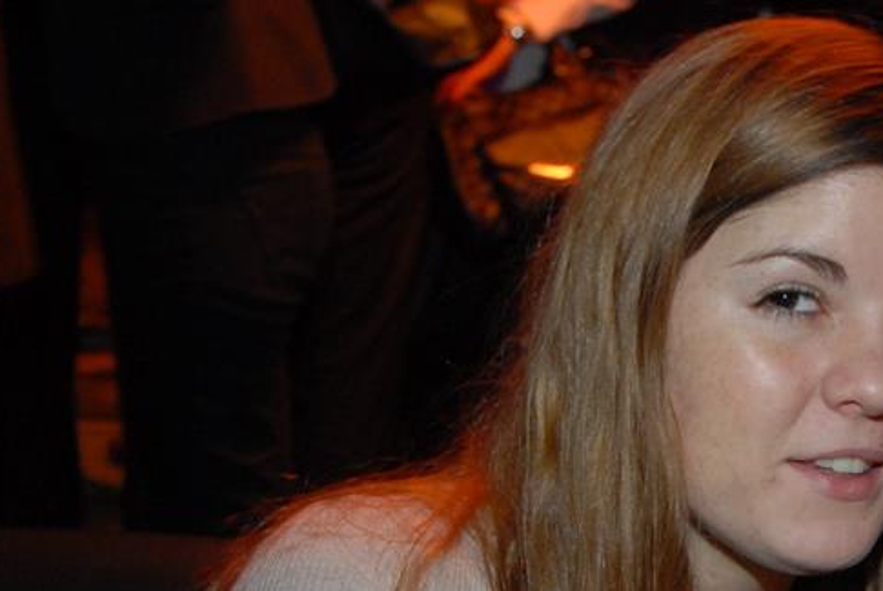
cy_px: 626
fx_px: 2088
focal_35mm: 85
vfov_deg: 15.7
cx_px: 870
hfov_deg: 23.0
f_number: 5.6
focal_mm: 24
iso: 400
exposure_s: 1/13
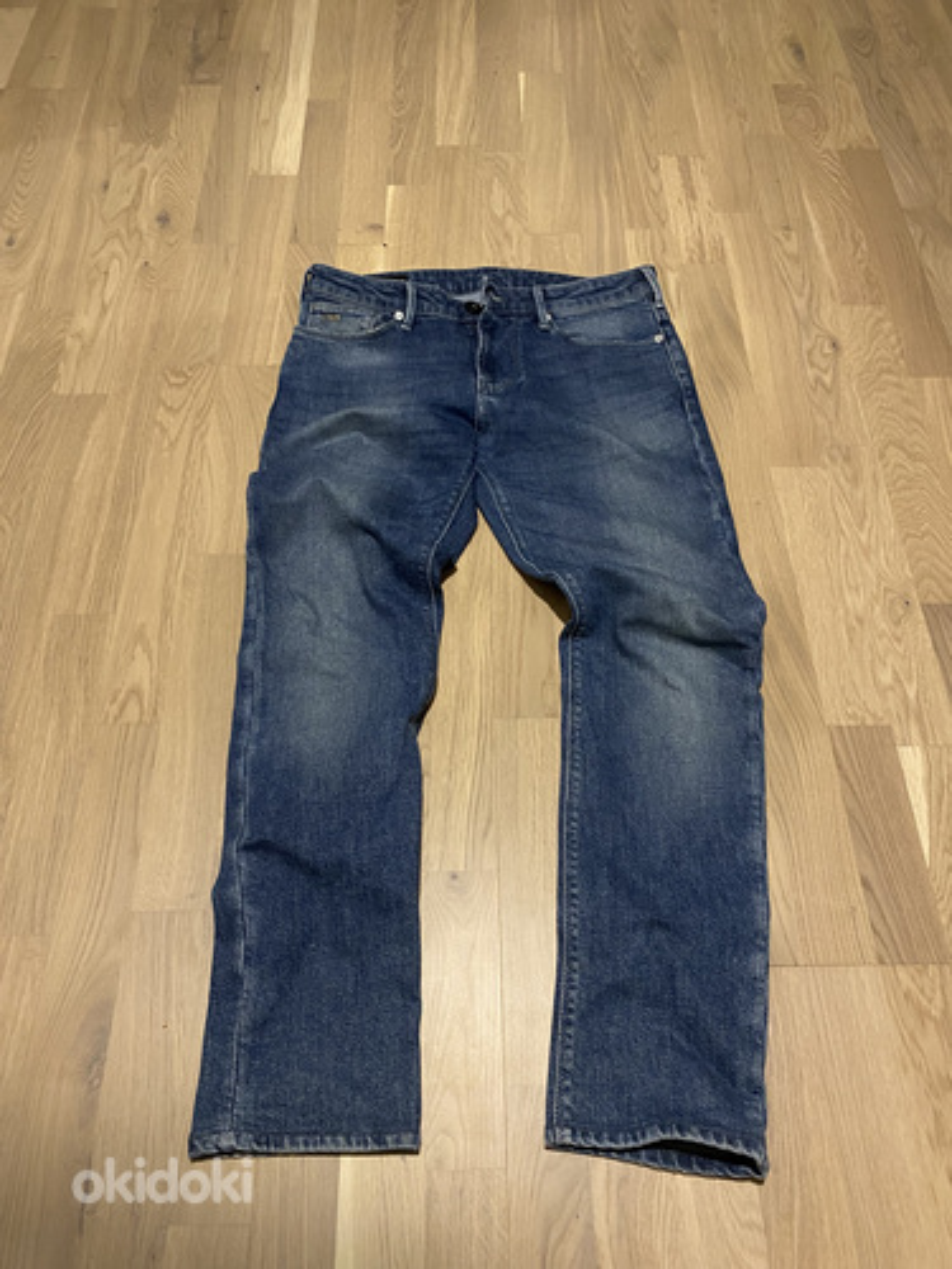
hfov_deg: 53.1
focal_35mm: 26
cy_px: 634
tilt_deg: -59.1
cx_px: 476
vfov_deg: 67.3
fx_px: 953
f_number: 1.8
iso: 400
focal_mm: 4.25
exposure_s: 1/33
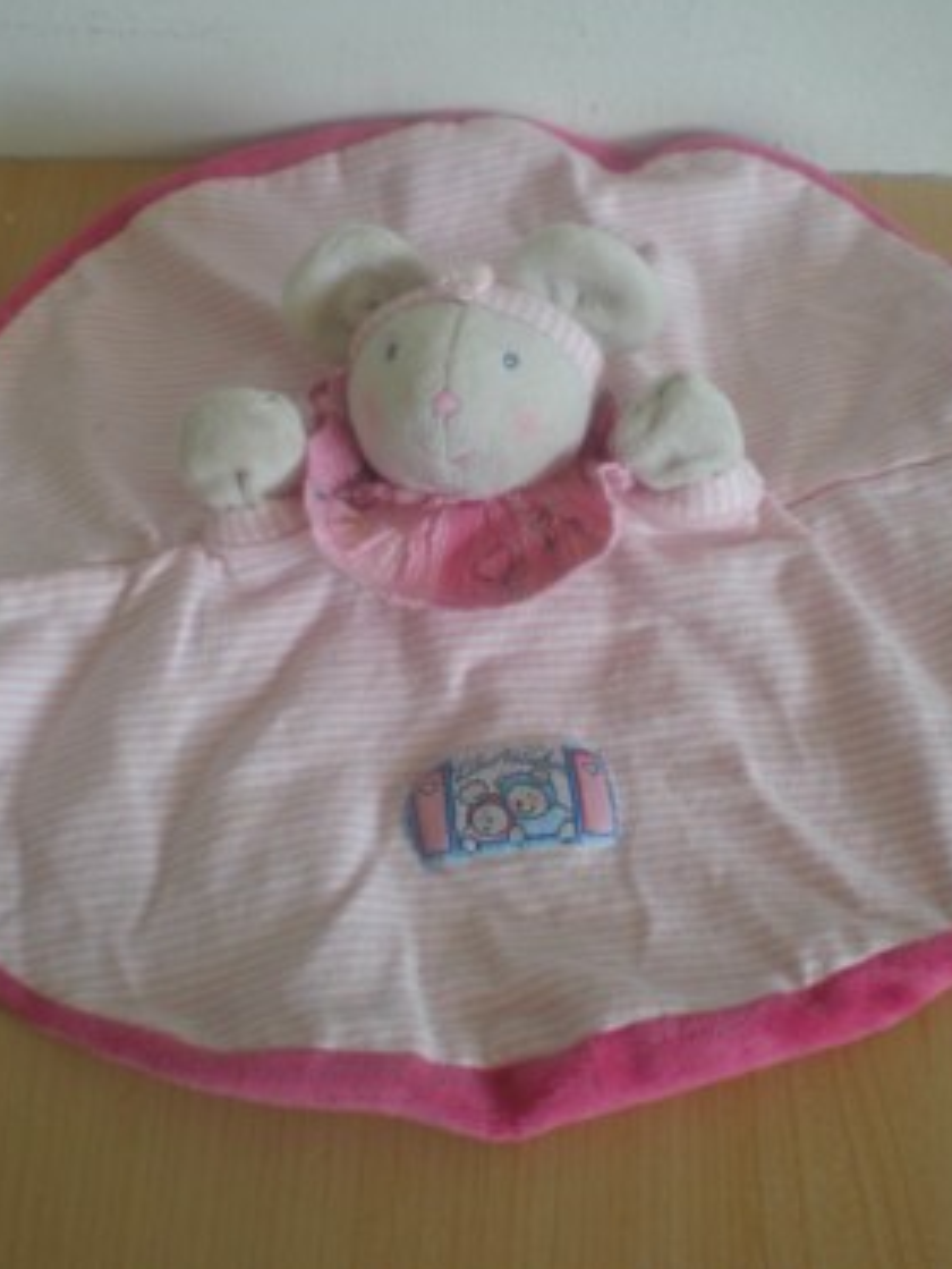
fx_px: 1942
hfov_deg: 27.5
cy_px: 514
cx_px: 510
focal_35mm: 53
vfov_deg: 36.0
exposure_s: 1/34.3
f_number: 3.1
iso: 64
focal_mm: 6.3
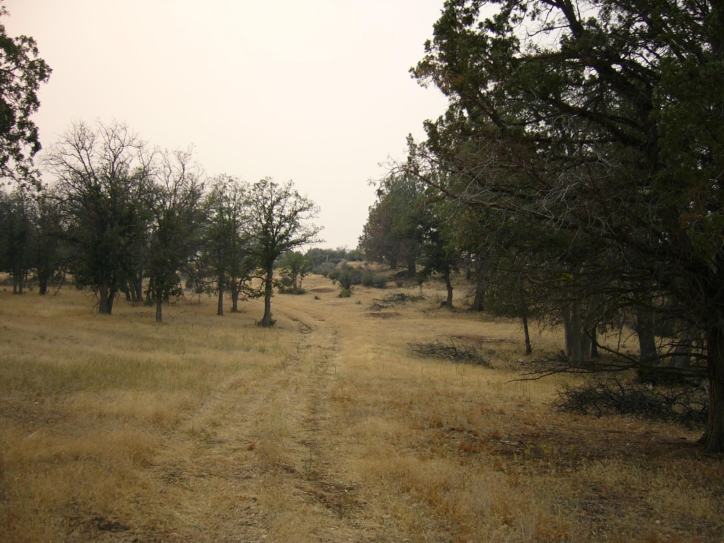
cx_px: 362
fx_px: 732
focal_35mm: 35
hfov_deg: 52.6
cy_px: 272
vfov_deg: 40.7
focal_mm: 5.8
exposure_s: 1/200
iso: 50
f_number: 2.8
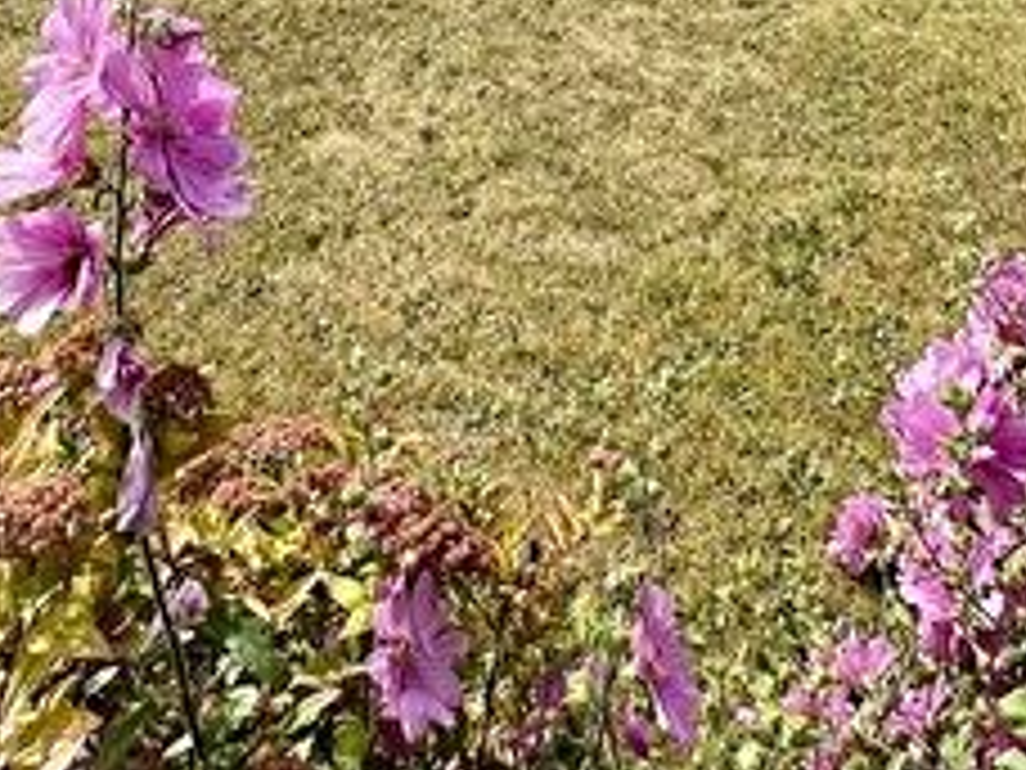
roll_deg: -0.5
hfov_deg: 43.8
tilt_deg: +1.7
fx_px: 1274
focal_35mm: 43
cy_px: -385
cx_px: 554
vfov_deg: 25.4
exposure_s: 1/1416
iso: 40
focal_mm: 2.22
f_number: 2.2
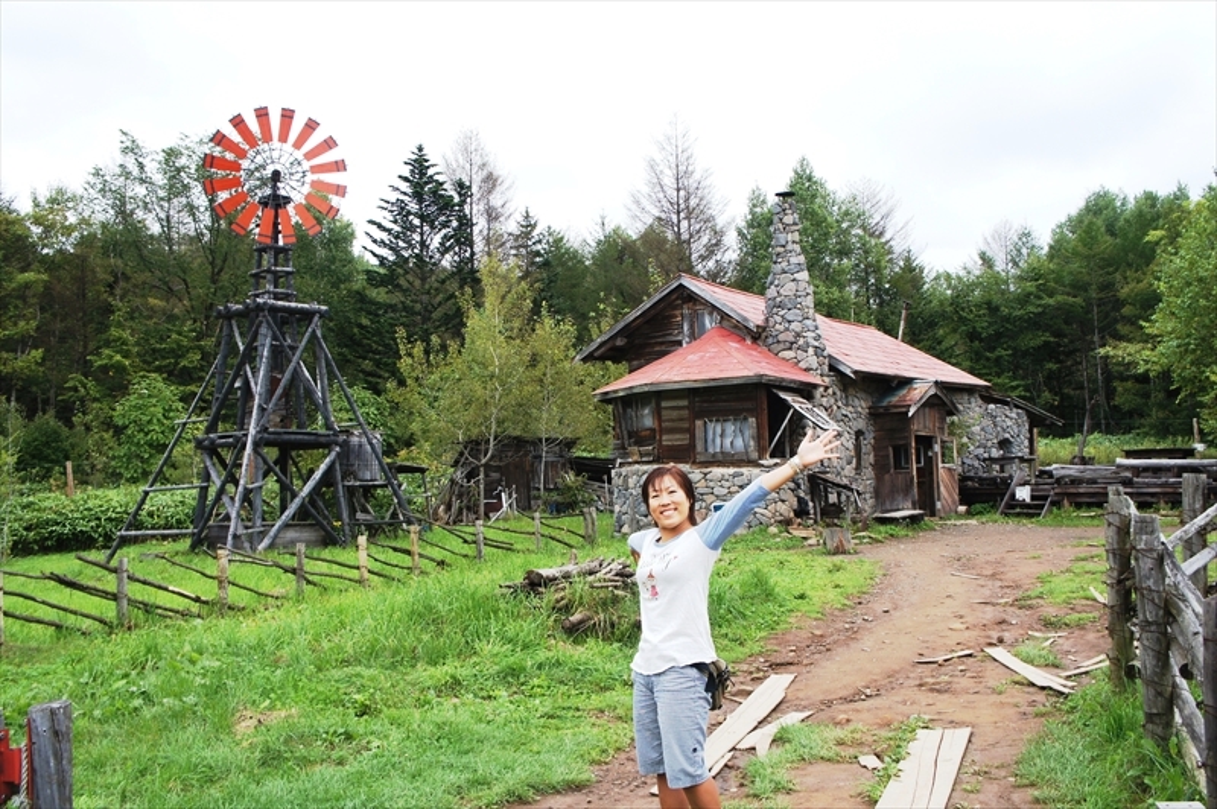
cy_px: 404
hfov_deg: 55.1
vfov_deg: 38.3
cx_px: 608
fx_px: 1165
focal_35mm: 34
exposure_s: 1/320
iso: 200
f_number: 6.3
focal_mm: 23
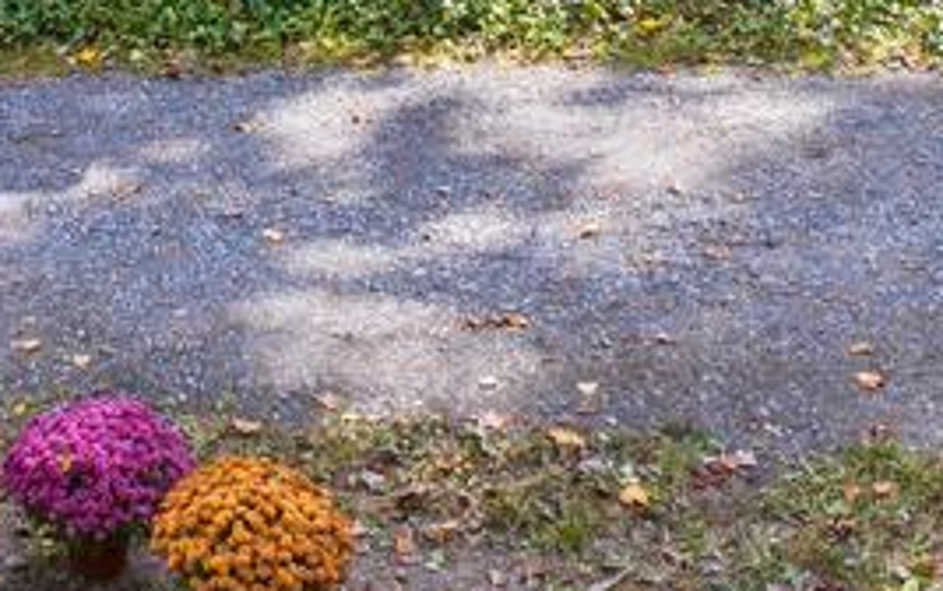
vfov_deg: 12.5
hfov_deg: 20.9
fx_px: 2495
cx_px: 56
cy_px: -431
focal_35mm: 97
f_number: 2.8
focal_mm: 12.29
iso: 400
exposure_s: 1/800
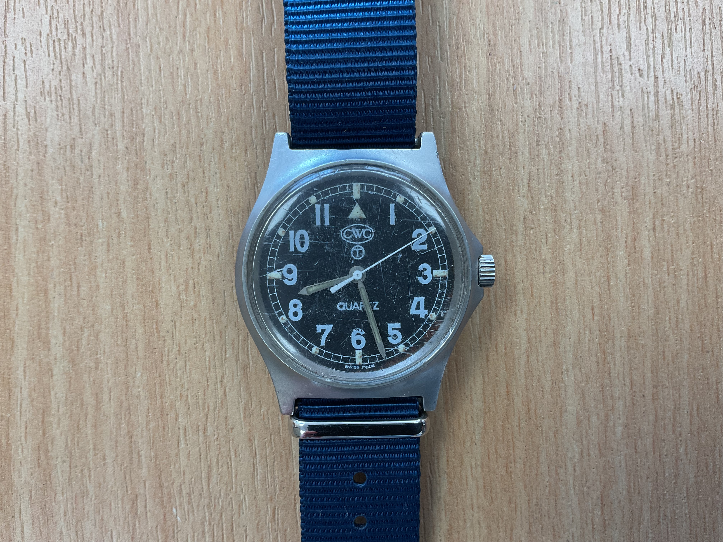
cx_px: 362
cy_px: 271
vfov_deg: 48.2
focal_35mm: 29
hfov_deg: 61.7
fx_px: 606
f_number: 1.8
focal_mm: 3
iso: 50
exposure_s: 1/120
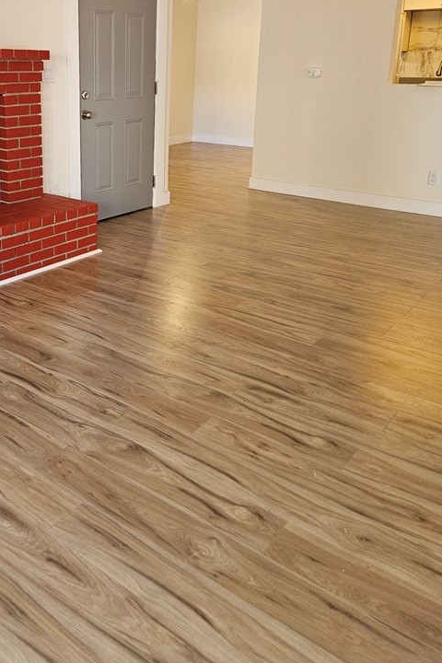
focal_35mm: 34
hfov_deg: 38.2
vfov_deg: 54.6
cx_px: 132
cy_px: 218
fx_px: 626
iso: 100
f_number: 1.8
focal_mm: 5.4
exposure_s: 1/40
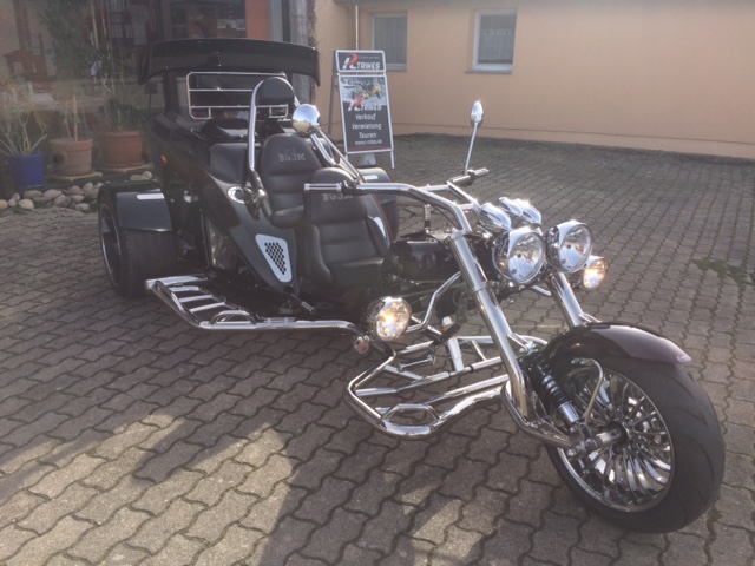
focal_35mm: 29
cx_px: 378
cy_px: 283
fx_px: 633
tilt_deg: -18.4
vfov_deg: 48.2
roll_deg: +0.1
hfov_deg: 61.7
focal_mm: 4.15
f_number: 2.2
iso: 32
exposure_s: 1/838
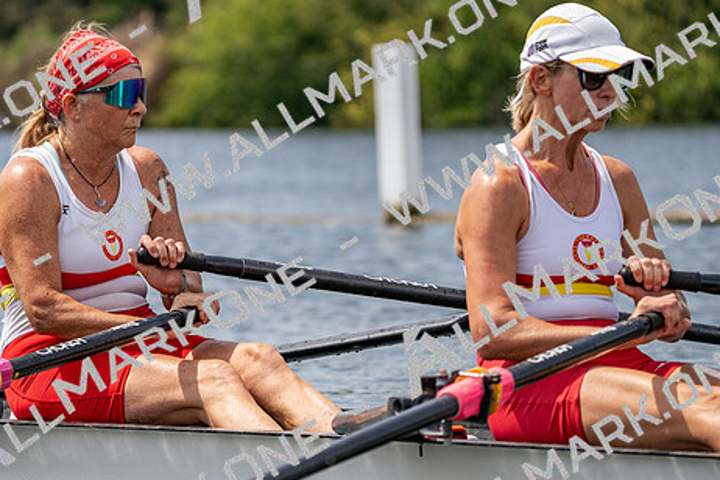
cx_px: 270
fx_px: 5780
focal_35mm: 289
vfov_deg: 4.8
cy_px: 252
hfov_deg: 7.1
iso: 200
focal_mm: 230
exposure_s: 1/1600
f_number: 5.6
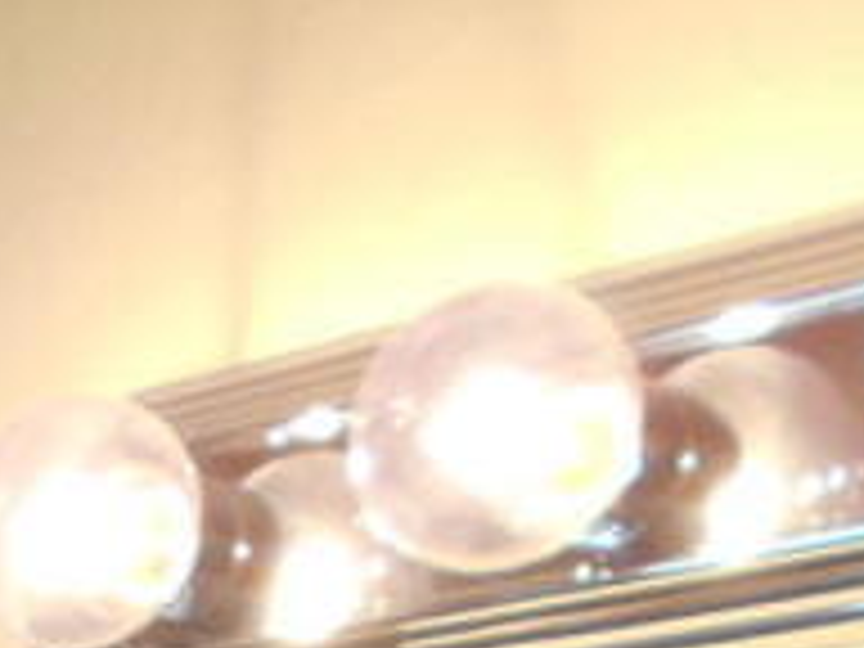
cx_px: -900
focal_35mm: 139
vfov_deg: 9.3
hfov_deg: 12.4
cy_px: 1683
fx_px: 3469
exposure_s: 1/30
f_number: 3.2
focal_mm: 4.6
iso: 80
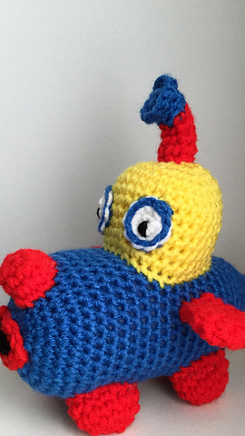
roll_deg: +1.4
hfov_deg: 26.5
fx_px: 520
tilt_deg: -15.5
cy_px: 268
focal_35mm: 45
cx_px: 143
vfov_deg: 45.2
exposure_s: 1/30
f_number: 2.4
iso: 40
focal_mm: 3.3
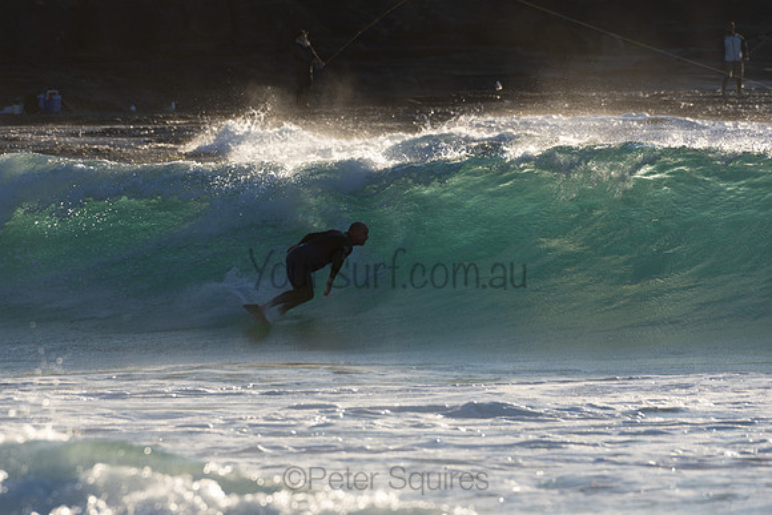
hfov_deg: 3.1
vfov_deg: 2.1
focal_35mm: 660
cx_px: 386
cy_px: 258
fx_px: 14156
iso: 100
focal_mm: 440
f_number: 6.3
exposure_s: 1/500
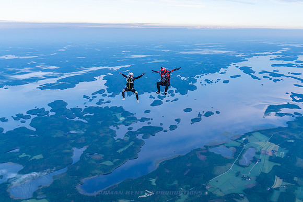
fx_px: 284
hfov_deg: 56.2
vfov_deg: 39.2
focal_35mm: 34
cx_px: 152
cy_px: 101
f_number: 4
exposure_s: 1/2000
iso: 1000
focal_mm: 30
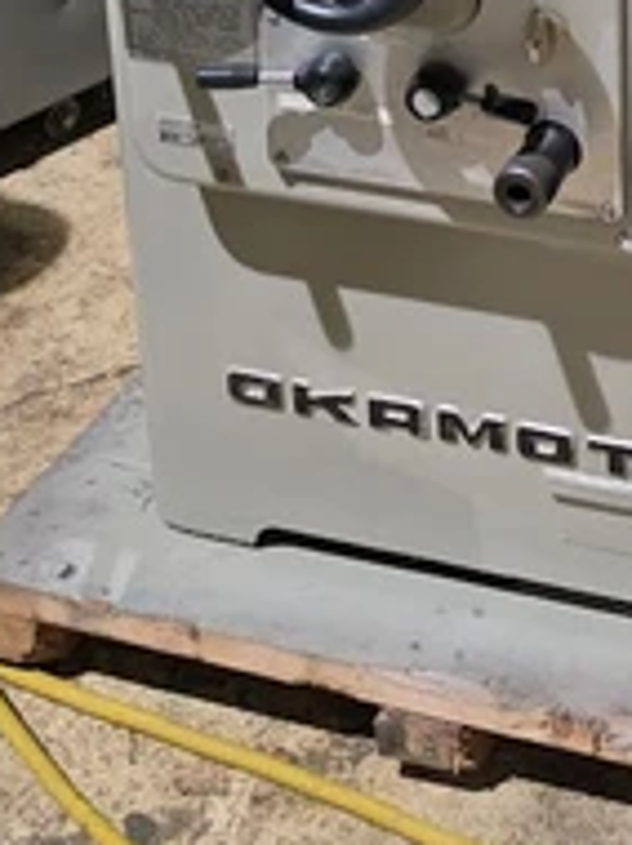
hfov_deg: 15.5
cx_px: 792
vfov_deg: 19.0
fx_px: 2220
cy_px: -418
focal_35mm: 91
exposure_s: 1/120
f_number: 1.4
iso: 320
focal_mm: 6.5
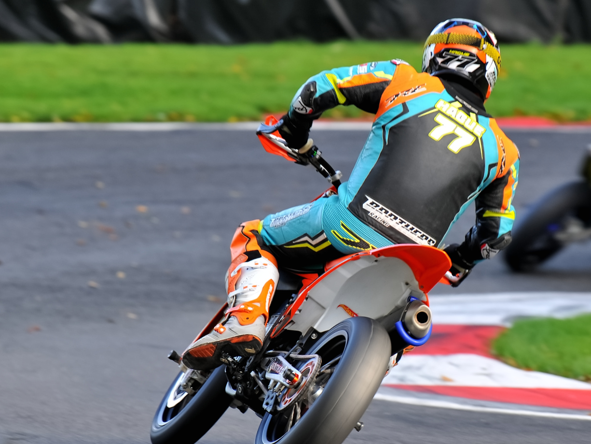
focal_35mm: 314
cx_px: 477
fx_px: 5361
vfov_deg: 4.7
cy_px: 241
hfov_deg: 6.3
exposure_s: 1/160
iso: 360
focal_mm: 200
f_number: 3.5
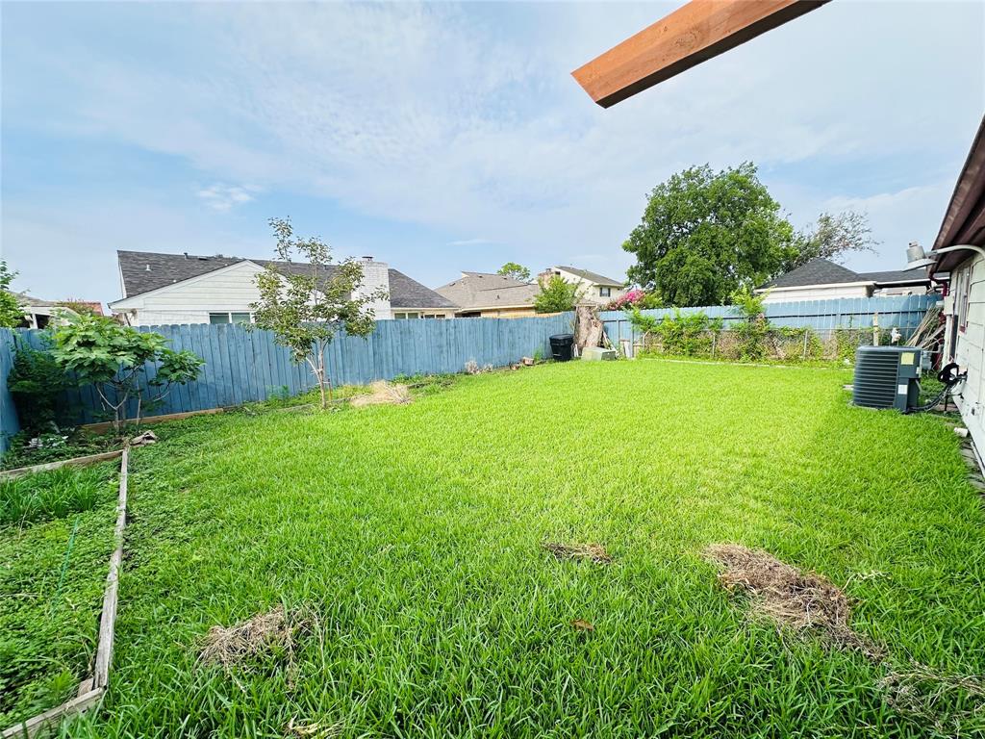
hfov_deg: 102.1
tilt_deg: -7.0
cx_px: 492
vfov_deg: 85.7
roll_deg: +1.4
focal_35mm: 14
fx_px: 398
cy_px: 370
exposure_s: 1/682
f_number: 2.2
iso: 40
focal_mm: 2.22
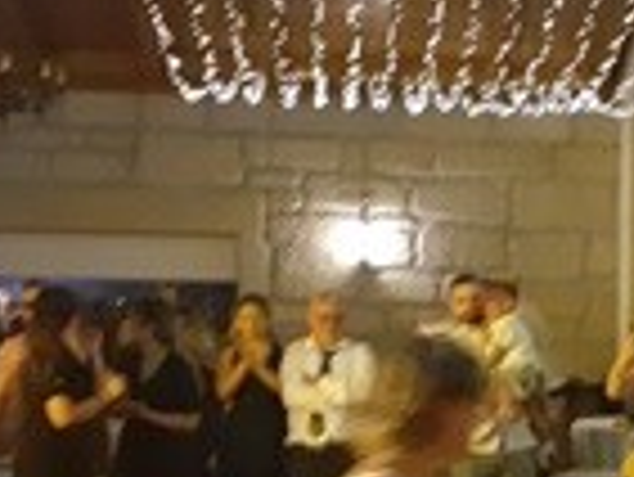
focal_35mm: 92
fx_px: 1686
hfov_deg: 20.7
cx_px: 598
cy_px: 495
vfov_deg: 15.7
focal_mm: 3.6
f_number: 1.9
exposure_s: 1/20
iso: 640
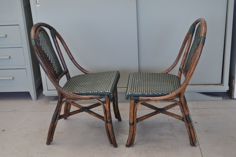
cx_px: 118
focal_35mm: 48
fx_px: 314
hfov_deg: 41.2
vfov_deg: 28.0
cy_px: 78
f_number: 5
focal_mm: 32
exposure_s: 1/100
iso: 400
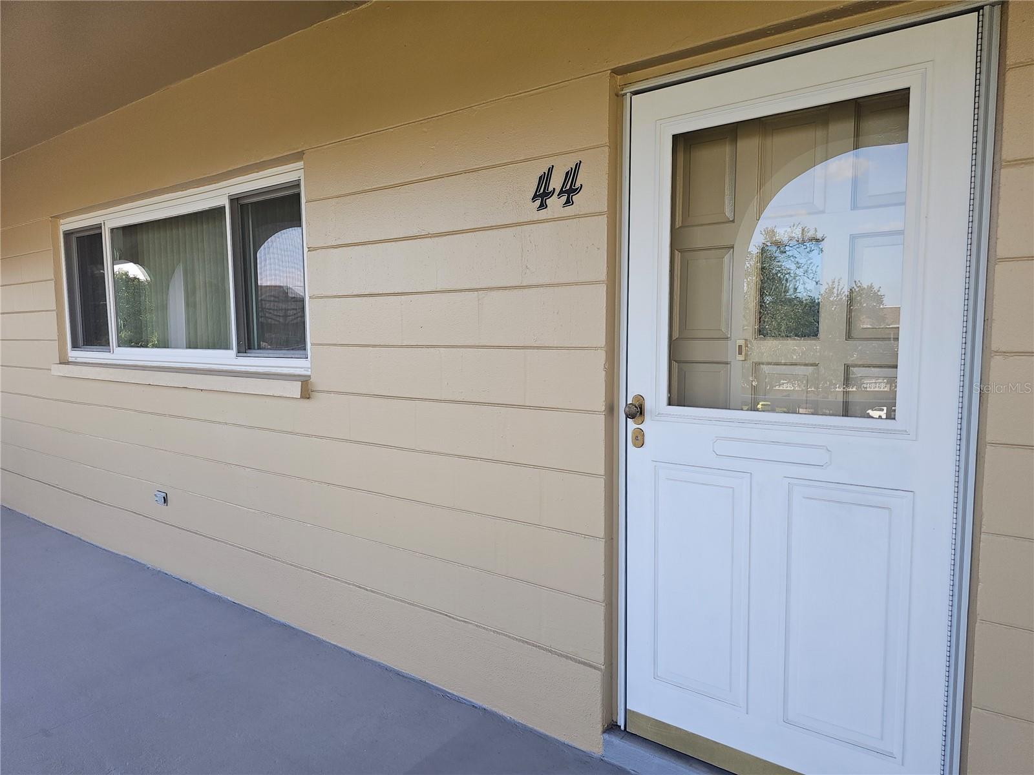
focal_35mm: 23
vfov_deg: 58.9
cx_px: 517
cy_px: 388
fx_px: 687
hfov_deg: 73.9
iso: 16
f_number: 1.7
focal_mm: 6.3
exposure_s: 1/120
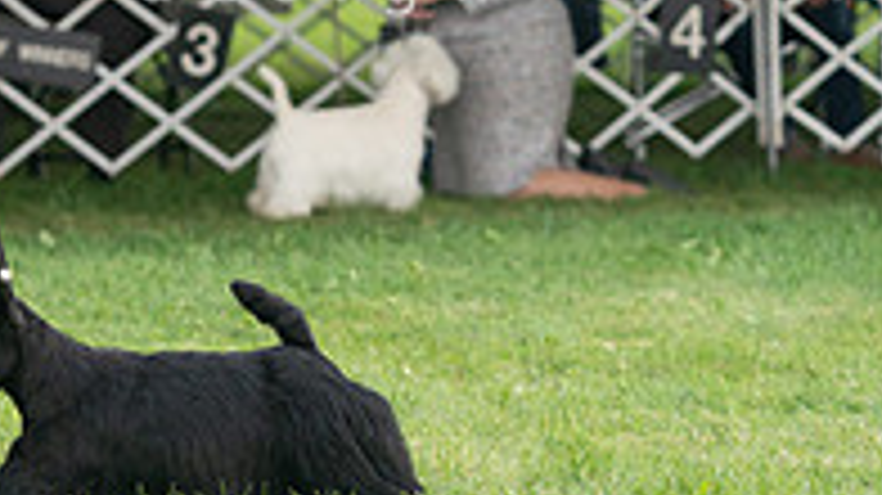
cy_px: 94
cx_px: 14
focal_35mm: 260
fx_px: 6077
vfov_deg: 4.7
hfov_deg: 8.3
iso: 640
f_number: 3.2
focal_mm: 84
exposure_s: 1/1000
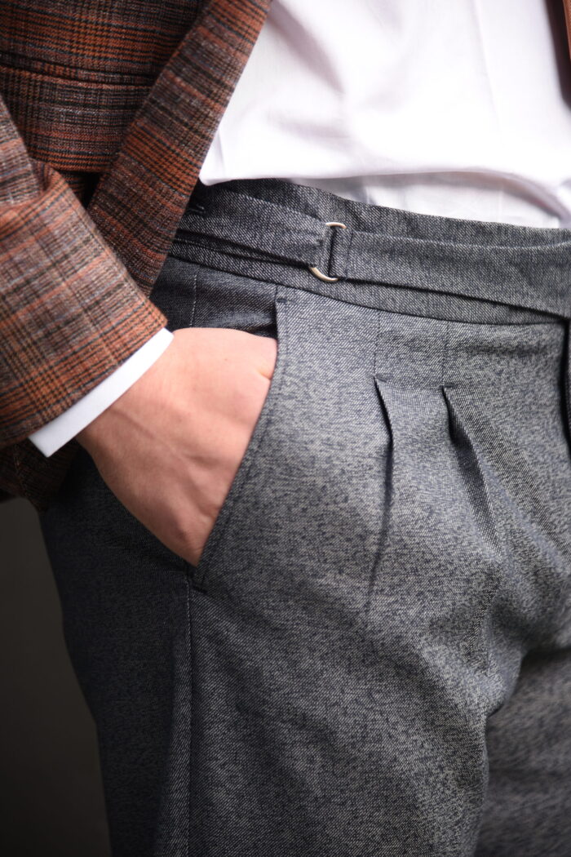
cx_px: 286
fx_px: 2855
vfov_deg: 17.1
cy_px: 428
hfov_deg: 11.4
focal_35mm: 120
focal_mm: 120
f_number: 4
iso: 200
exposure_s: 1/125
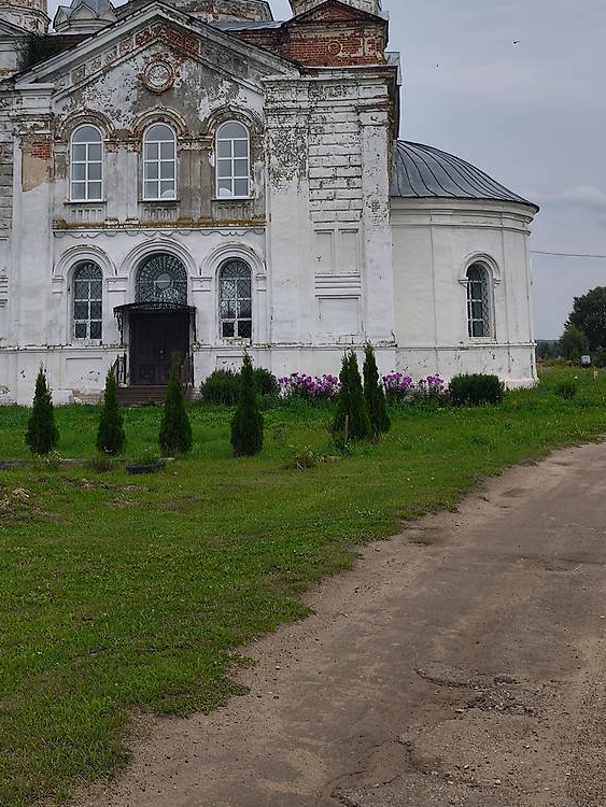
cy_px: 184
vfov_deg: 38.4
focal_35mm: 48
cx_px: 239
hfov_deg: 30.2
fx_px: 1120
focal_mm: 6.57
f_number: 1.6
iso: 50
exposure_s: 1/2959
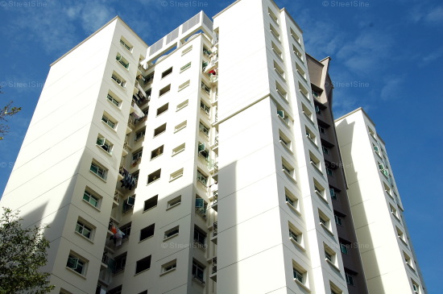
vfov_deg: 30.8
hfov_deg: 45.0
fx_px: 535
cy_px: 147
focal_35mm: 44
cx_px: 222
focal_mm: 29
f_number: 9
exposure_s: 1/400
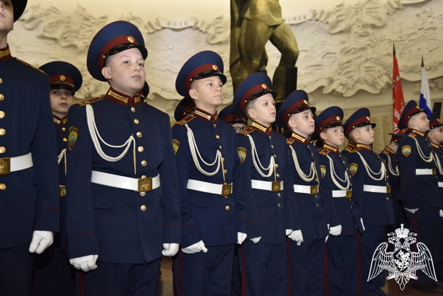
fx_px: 425
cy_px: 148
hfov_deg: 55.1
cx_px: 222
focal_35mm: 34
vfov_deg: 38.4
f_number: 3.2
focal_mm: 23
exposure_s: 1/250
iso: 1000
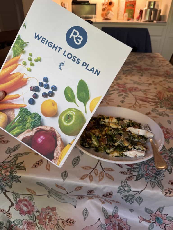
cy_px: 115
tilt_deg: -32.0
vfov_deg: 71.6
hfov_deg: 56.8
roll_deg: -1.0
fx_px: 160
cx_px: 86
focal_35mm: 24
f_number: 1.78
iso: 125
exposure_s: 1/60
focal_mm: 6.76
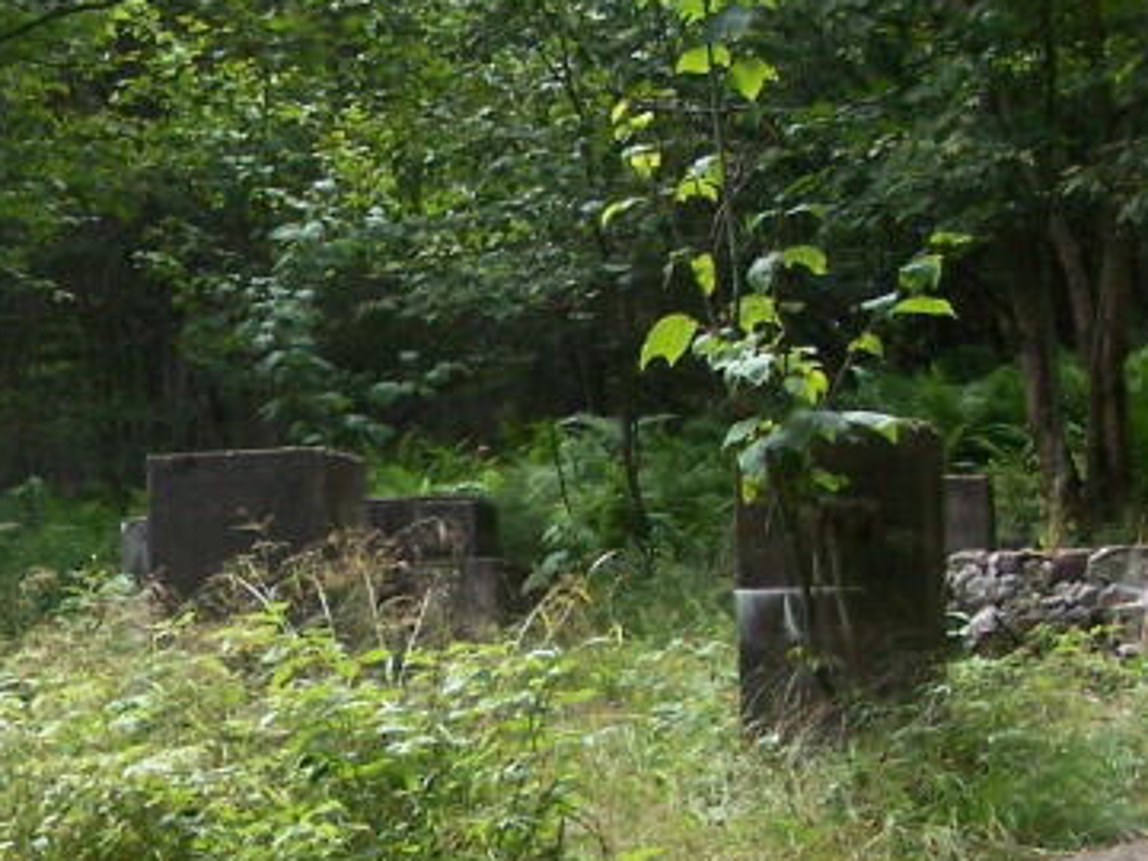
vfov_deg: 13.7
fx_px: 3582
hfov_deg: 18.0
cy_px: 548
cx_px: 172
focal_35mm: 108
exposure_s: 1/640
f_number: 2.8
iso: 200
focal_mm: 6.3
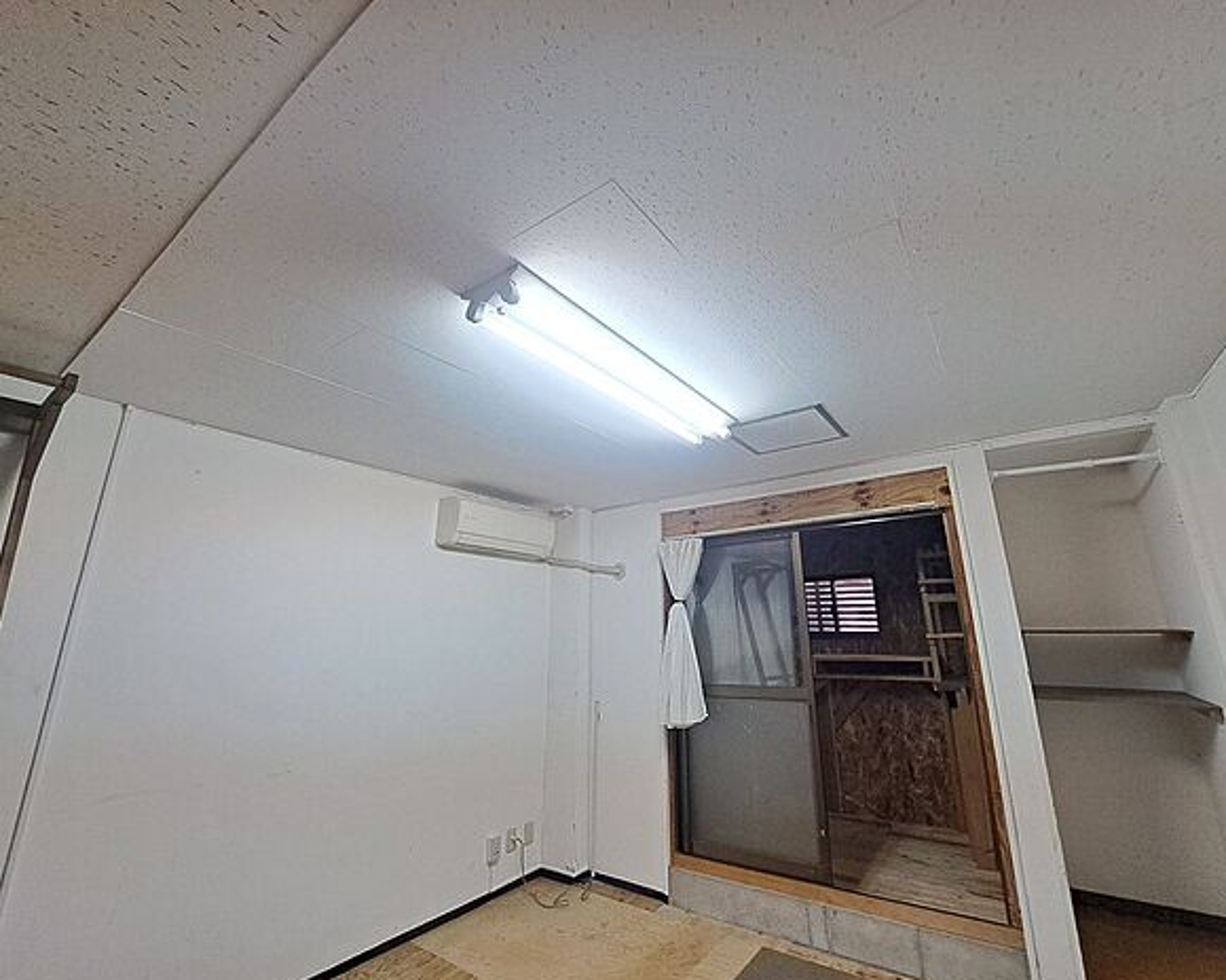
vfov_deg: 88.0
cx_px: 643
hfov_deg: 100.6
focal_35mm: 14
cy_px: 486
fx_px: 508
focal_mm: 1.74
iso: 125
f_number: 2.2
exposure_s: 1/50
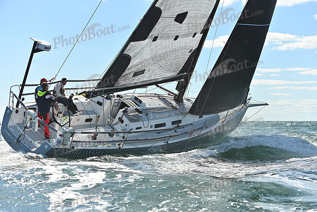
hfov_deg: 28.8
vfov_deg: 19.5
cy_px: 106
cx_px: 158
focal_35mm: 70
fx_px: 617
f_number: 4.5
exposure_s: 1/4000
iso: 320
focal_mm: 70
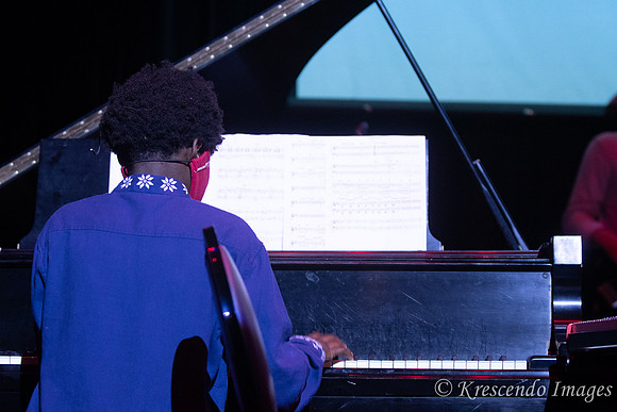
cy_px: 206
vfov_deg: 13.0
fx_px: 1800
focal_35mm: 105
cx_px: 308
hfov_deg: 19.5
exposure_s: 1/160
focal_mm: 70
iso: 1600
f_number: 2.8
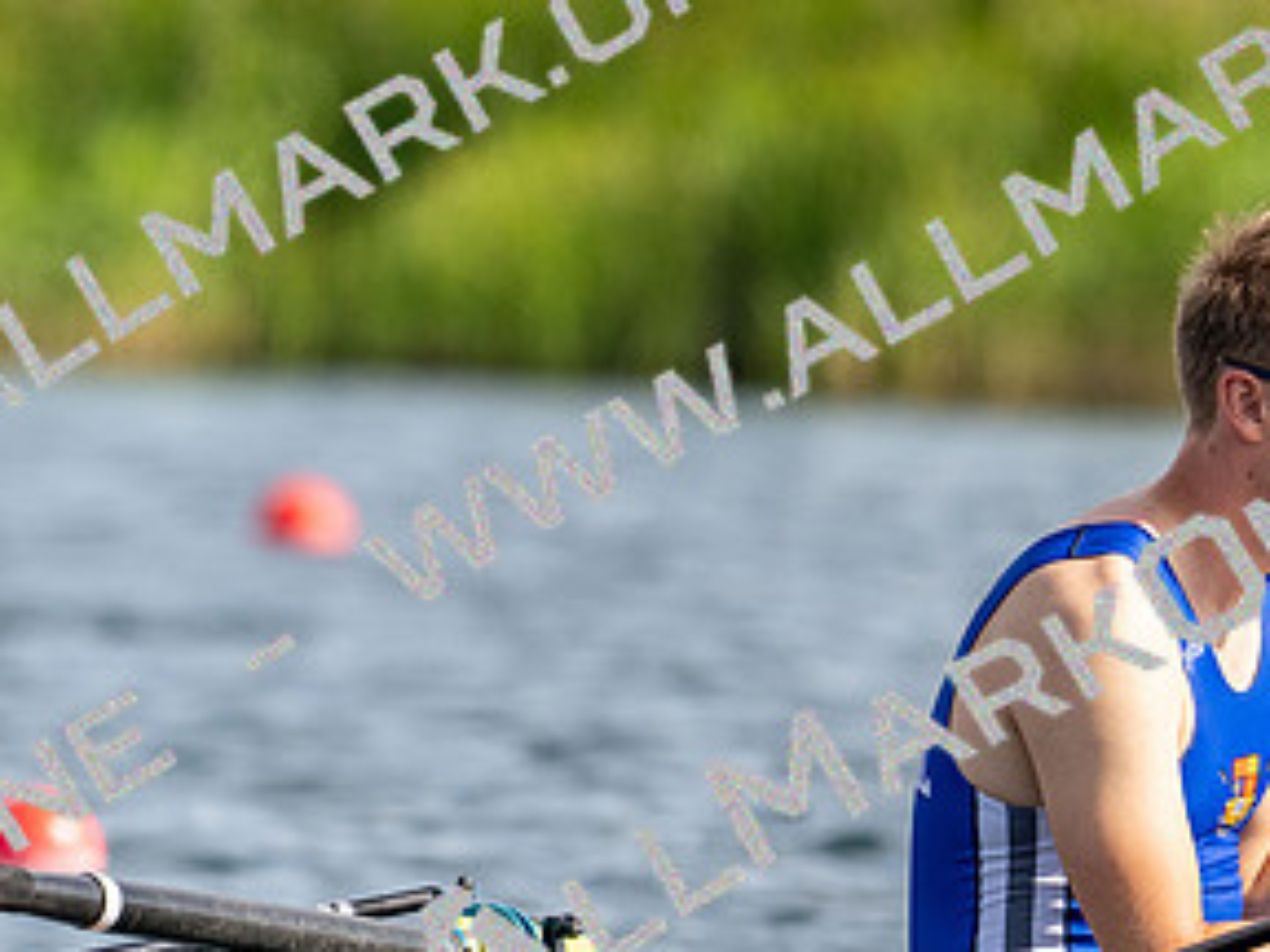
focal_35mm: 1163
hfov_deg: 1.7
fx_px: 42668
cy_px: 677
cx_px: 44
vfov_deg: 1.3
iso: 500
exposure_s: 1/3200
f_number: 4.5
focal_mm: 400
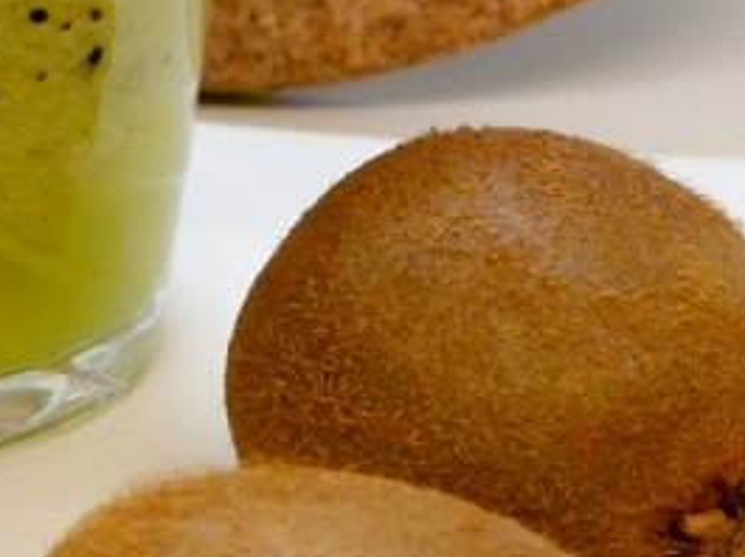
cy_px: -51
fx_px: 4922
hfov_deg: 8.6
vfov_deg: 6.4
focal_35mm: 229
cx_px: -76
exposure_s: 1/60
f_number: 3.6
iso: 400
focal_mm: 16.6
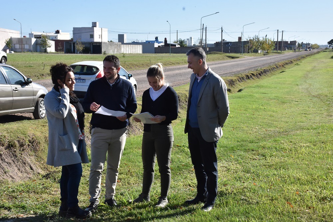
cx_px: 166
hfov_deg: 31.9
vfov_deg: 21.6
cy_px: 111
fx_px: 583
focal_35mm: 63
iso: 800
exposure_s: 1/800
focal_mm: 42
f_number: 14
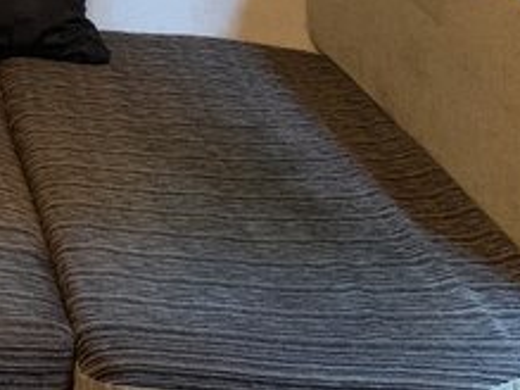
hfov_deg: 19.0
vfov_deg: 15.0
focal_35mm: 95
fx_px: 1426
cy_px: -71
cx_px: -176
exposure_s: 1/30
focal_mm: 4.25
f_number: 1.8
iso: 500
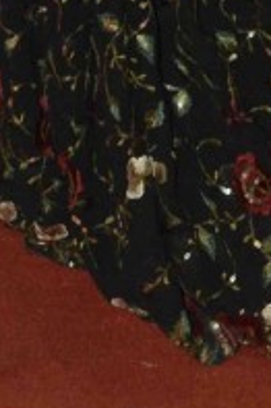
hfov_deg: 3.7
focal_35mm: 366
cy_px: -754
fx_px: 4140
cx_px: 39
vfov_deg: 5.4
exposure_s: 1/160
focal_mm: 32
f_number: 8
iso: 800
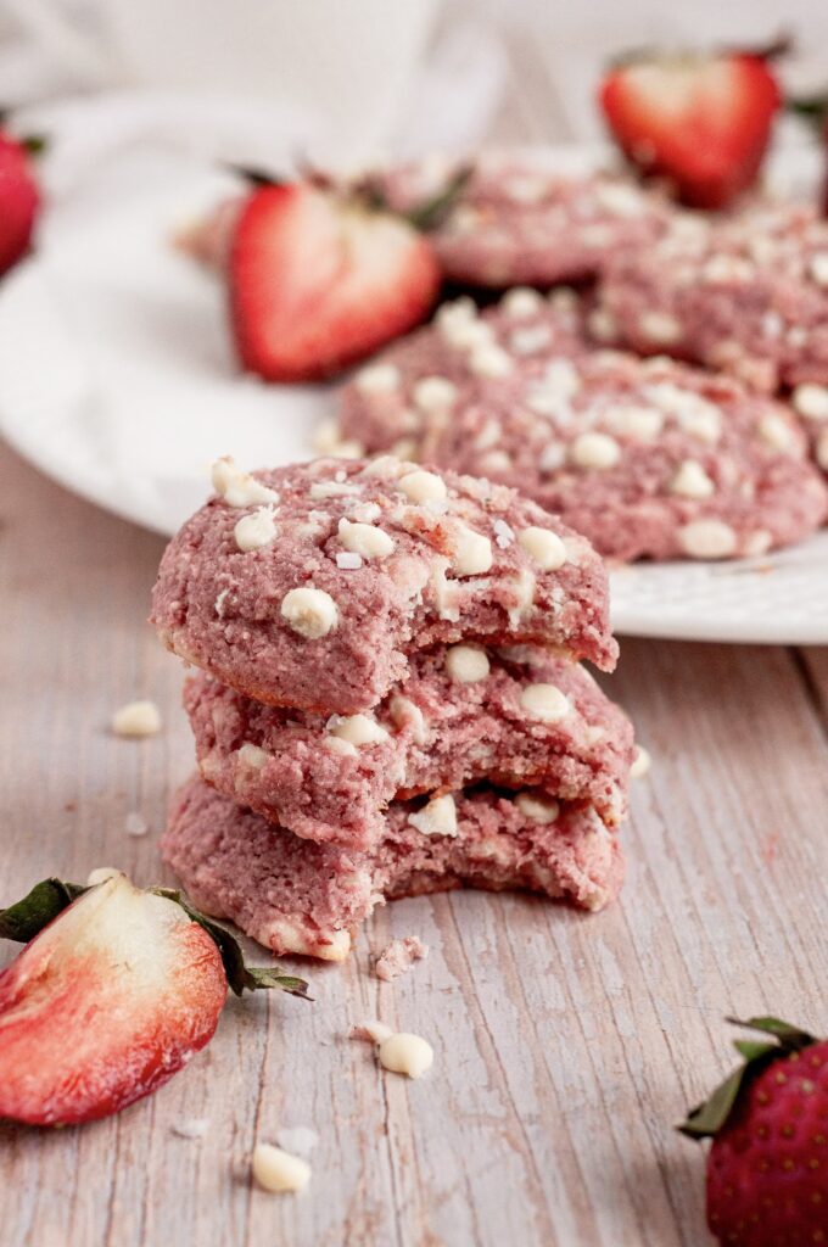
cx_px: 414
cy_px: 624
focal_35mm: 75
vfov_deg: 27.0
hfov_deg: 18.1
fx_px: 2594
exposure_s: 1/160
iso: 1000
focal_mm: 50
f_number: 5.6
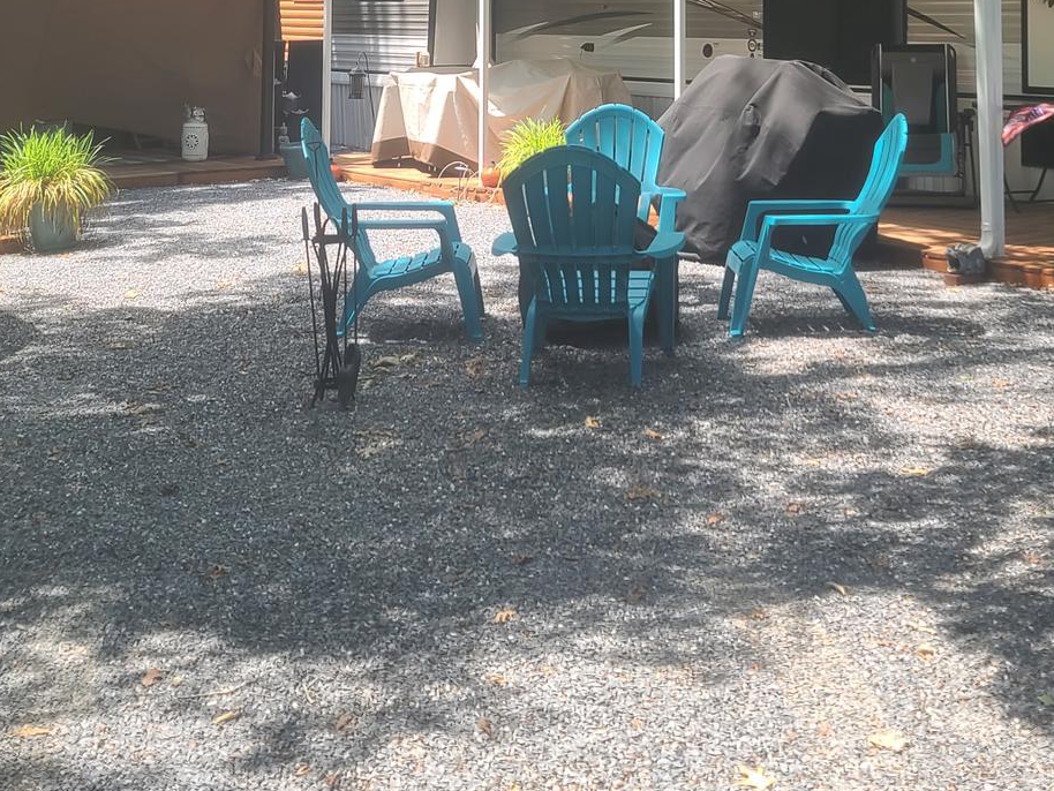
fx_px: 1706
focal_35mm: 56
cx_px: 586
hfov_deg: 34.3
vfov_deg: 24.7
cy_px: -32
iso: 16
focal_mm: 7
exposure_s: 1/225
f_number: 1.8
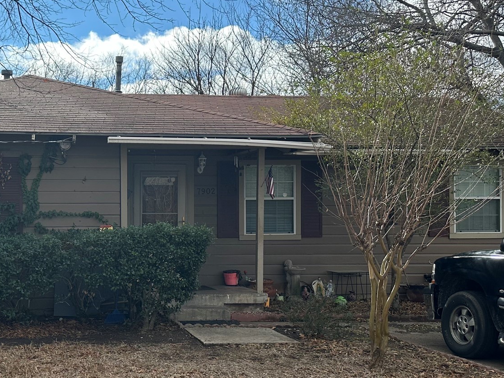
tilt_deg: -1.1
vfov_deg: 32.8
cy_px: 228
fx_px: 641
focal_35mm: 44
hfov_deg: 40.9
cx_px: 90
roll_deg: +0.5
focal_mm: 6.86
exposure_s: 1/2967
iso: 80
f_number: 1.78
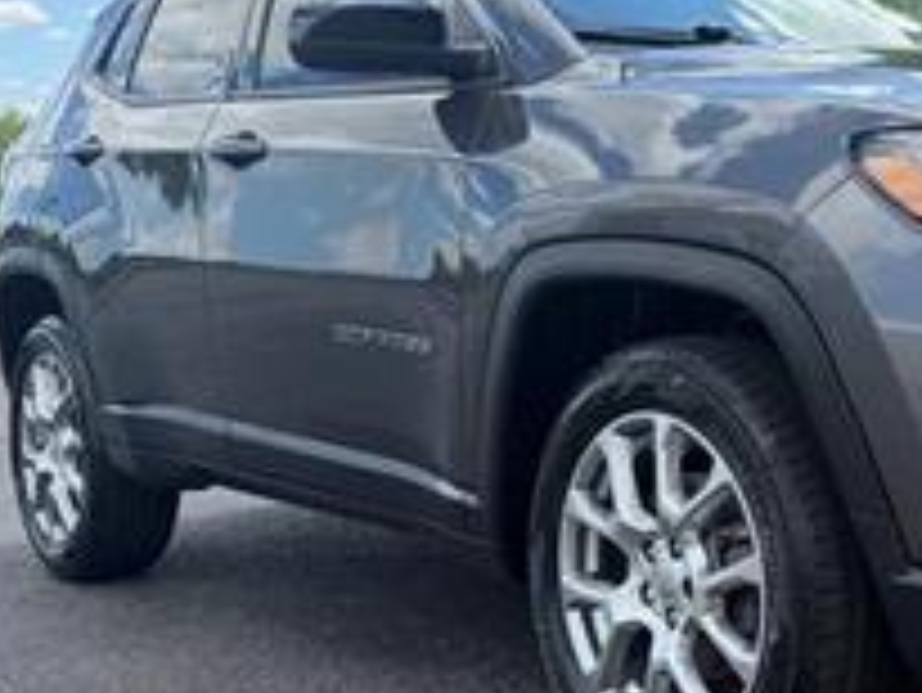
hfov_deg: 30.9
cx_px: 868
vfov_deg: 24.8
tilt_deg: -8.1
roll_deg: +2.4
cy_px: 374
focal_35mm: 59
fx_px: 1572
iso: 100
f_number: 1.78
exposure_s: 1/1522
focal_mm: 6.76
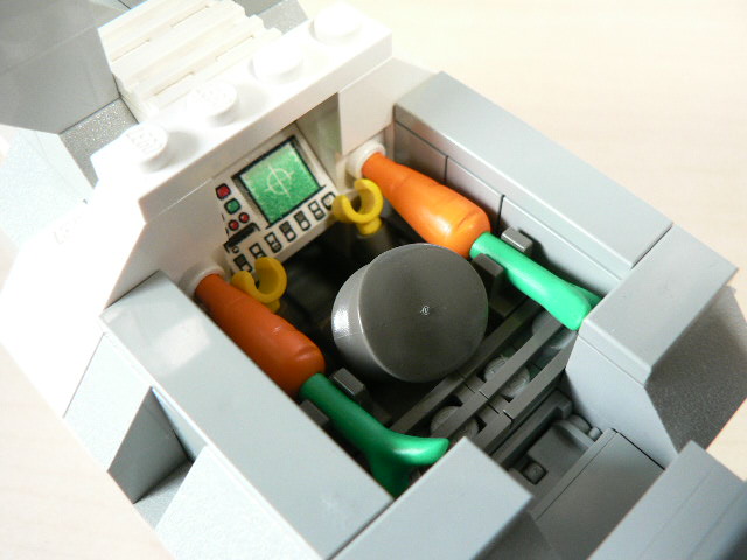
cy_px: 280
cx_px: 374
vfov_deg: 39.7
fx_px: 777
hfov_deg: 51.4
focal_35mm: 36
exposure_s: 1/15
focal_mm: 6
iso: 200
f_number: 2.8
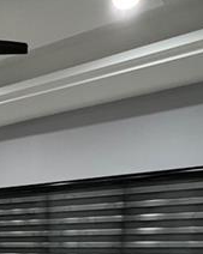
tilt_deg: -15.1
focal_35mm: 46
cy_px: 337
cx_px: 35
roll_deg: +1.3
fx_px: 346
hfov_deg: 31.7
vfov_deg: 30.8
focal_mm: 1.57
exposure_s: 1/60
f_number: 1.8
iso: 250
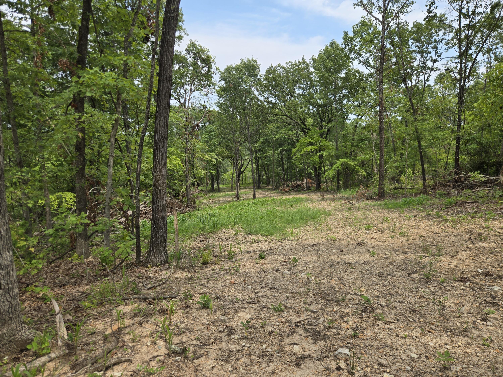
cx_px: 252
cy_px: 188
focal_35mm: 23
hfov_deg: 73.9
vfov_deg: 58.9
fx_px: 334
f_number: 1.8
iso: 25
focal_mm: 5.4
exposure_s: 1/1073
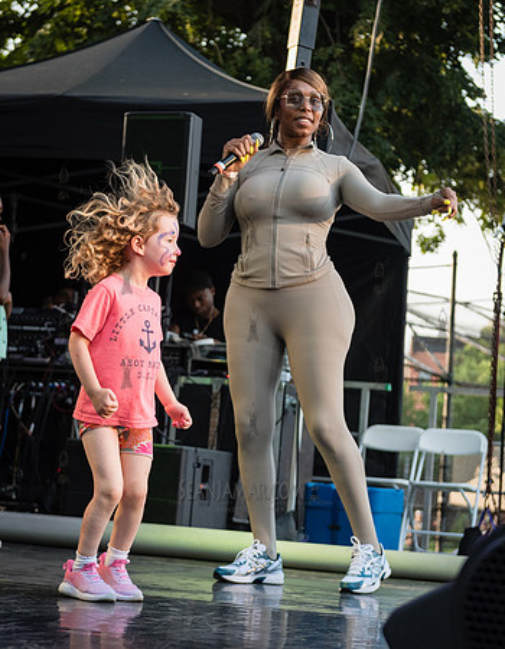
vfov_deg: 22.6
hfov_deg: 17.7
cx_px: 217
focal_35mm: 85
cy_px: 324
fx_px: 1623
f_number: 3.2
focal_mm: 60
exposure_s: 1/1000
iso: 1000
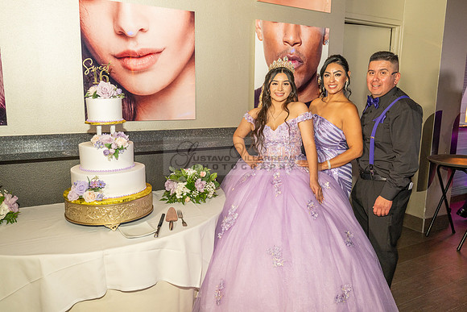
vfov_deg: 46.4
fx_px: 363
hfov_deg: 65.5
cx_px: 234
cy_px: 156
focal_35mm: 28
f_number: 4
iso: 1000
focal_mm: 28
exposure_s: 1/125
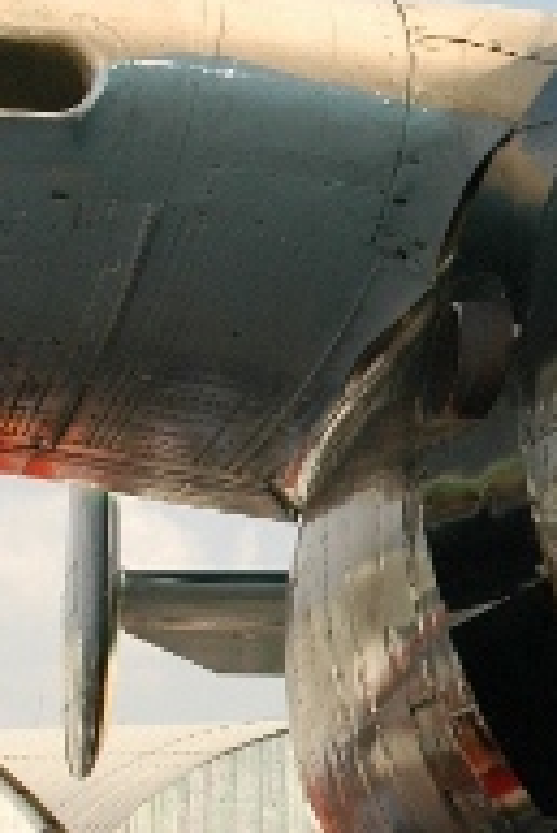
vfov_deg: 13.2
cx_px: 950
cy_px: 622
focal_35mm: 155
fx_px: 3592
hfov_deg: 8.6
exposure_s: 1/500
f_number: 7.1
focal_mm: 25
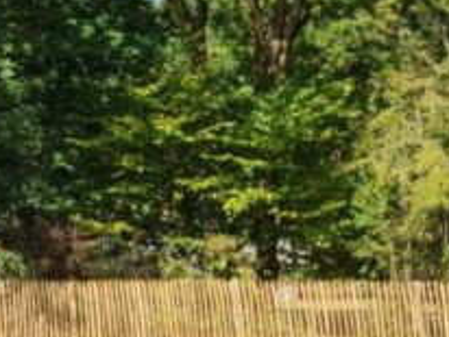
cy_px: 26
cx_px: -517
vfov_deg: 11.4
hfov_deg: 12.8
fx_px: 1675
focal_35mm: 129
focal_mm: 5.4
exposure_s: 1/944
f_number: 1.8
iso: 50
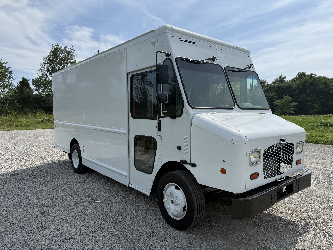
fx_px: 231
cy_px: 125
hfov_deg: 71.6
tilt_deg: -0.6
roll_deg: -0.1
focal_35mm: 24
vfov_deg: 56.8
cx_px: 166
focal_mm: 6.76
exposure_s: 1/6711
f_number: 1.78
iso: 80
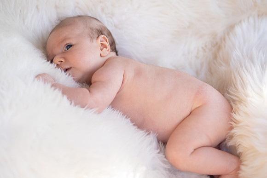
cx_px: 134
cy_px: 89
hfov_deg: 23.9
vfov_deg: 16.1
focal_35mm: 85
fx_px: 631
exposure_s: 1/125
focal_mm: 85
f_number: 2.5
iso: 100
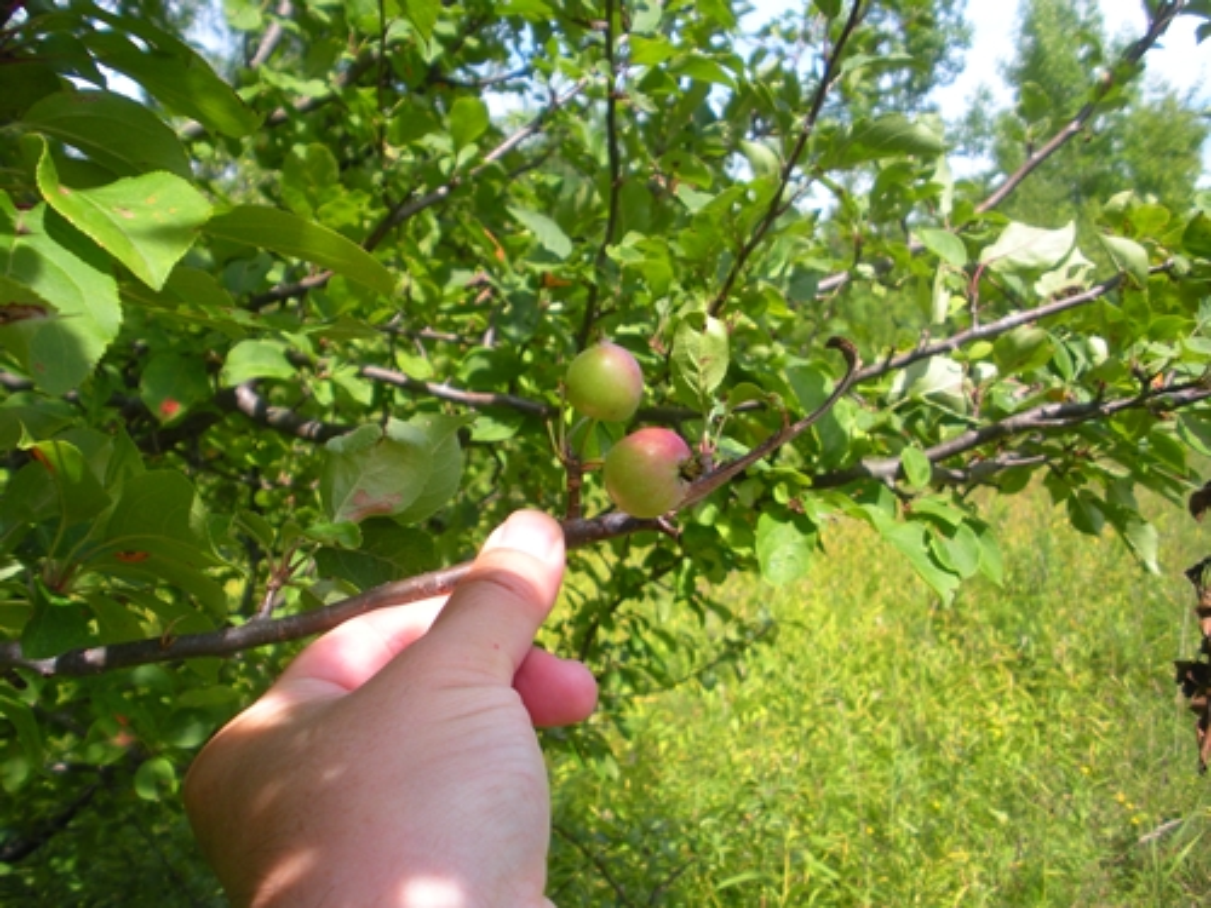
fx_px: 1259
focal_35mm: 36
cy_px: 454
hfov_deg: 51.4
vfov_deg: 39.7
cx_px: 606
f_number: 3.5
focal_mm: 6.3
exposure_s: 1/260
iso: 64
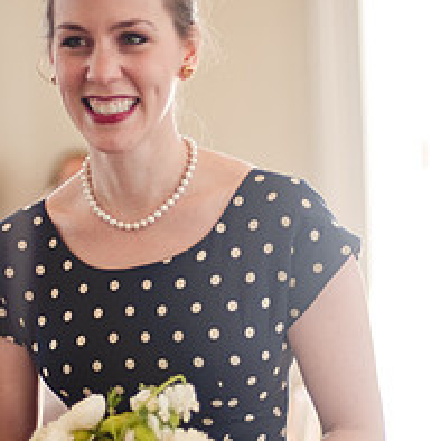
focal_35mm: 97
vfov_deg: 17.9
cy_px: 280
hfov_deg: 17.9
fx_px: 1398
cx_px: 138
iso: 200
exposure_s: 1/250
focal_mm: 50
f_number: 1.4
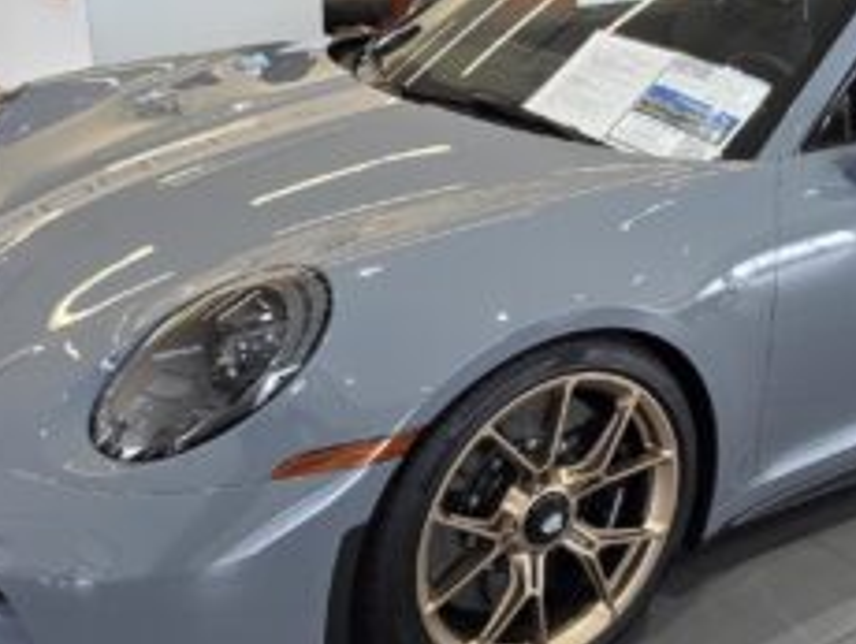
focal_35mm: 40
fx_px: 990
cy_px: 313
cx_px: 599
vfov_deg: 36.0
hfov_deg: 45.7
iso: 200
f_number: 1.7
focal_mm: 6.3
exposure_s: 1/120
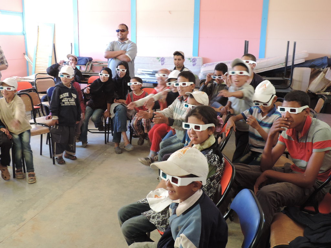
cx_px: 166
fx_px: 335
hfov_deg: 52.6
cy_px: 124
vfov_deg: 40.7
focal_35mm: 35
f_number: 3.3
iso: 400
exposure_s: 1/25
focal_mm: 6.2
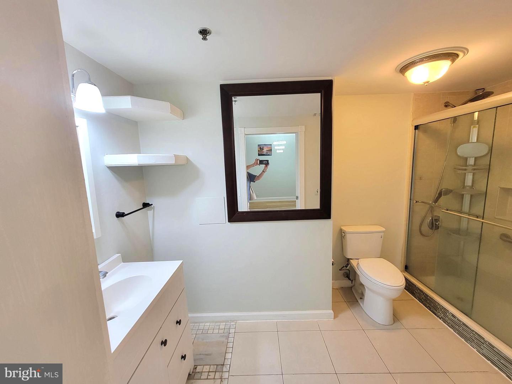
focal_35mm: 13
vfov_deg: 89.9
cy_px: 192
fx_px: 192
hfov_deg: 106.2
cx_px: 256
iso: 160
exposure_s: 1/60
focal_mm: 2.2
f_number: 2.2
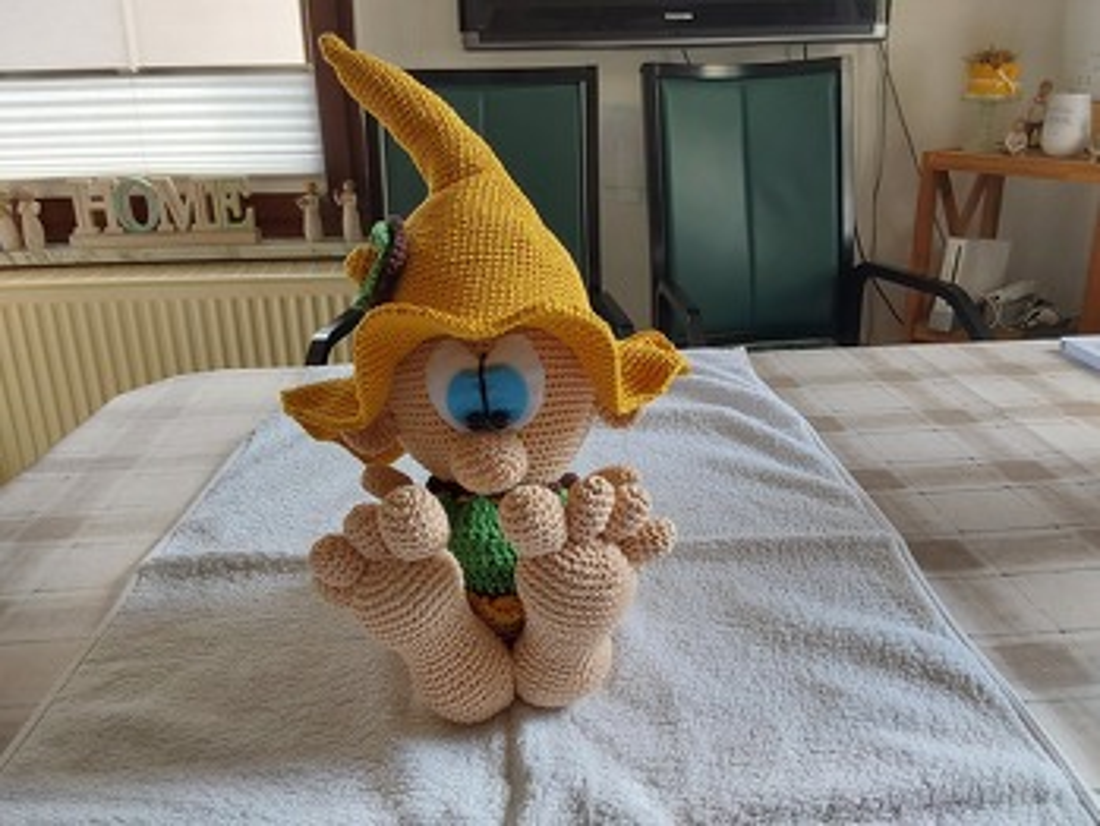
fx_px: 890
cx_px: 550
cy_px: 413
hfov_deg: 63.4
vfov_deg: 49.8
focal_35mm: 28
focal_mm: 2.91
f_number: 1.9
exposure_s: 1/100
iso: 100
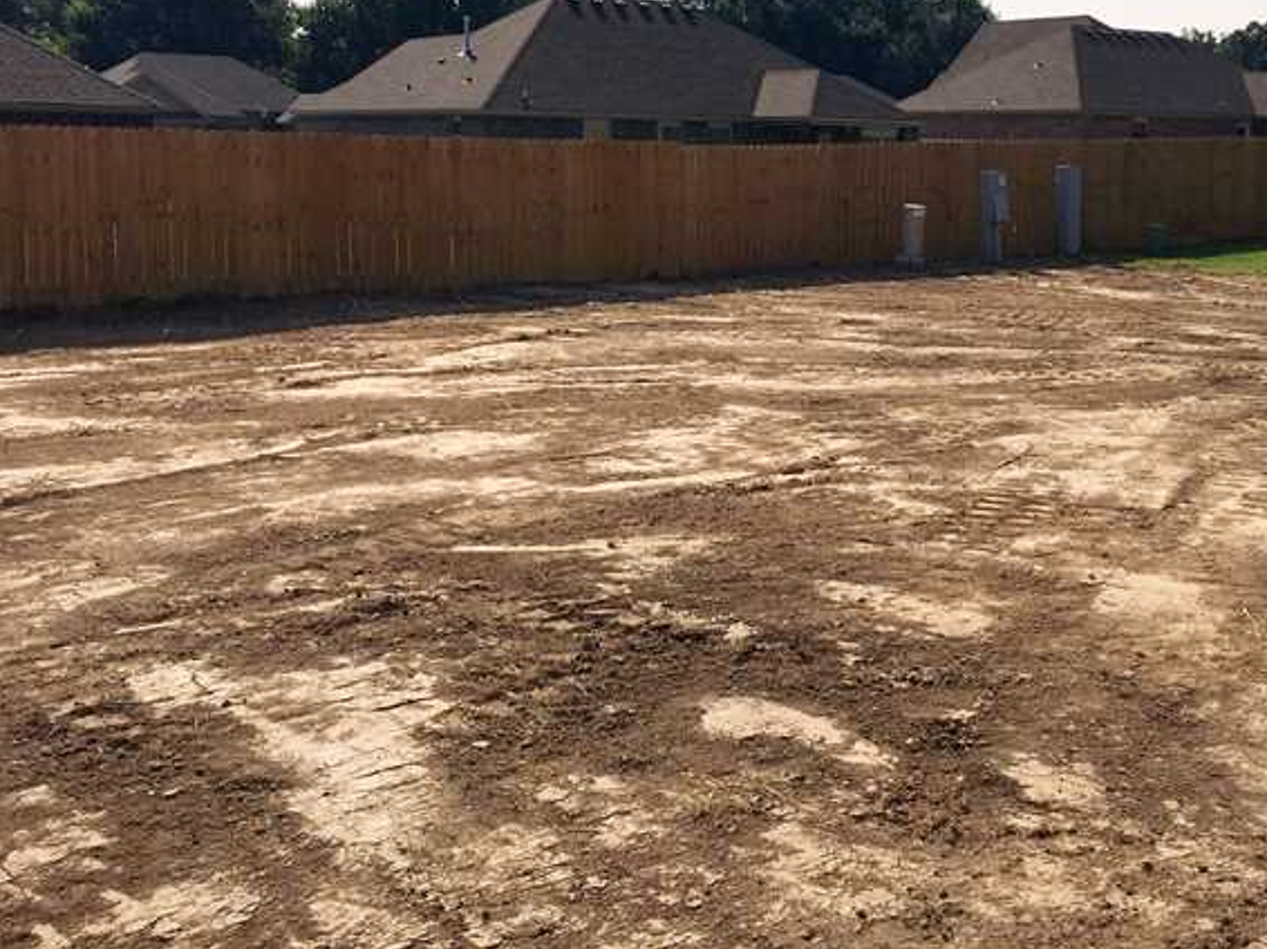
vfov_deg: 34.6
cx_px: 712
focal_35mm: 41
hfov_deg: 45.7
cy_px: 284
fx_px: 1500
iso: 32
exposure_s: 1/6623
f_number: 2.2
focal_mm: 4.15
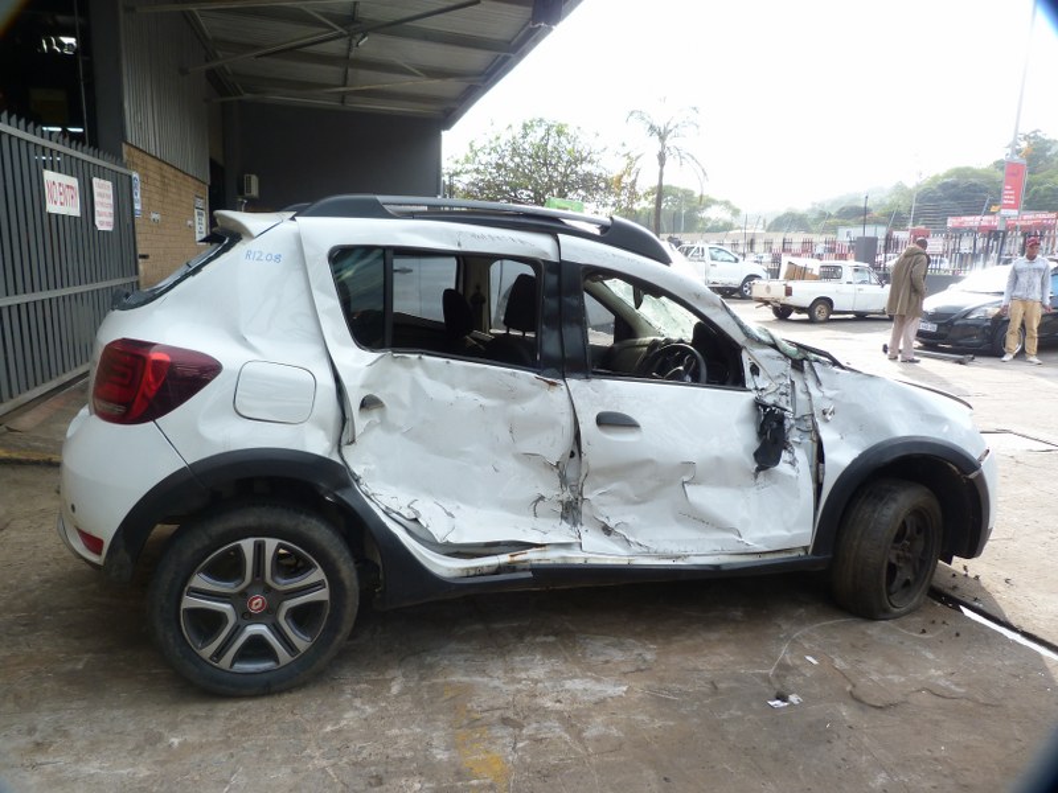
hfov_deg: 69.4
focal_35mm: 25
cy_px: 396
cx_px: 529
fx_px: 764
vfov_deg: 54.9
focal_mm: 4.5
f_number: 3.6
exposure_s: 1/100
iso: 80
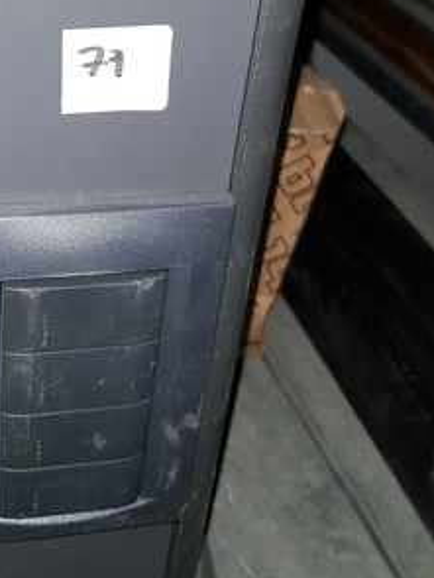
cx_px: 67
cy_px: 159
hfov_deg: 26.9
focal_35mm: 53
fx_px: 885
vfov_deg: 35.5
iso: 64
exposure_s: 1/50
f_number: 1.7
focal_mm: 4.2
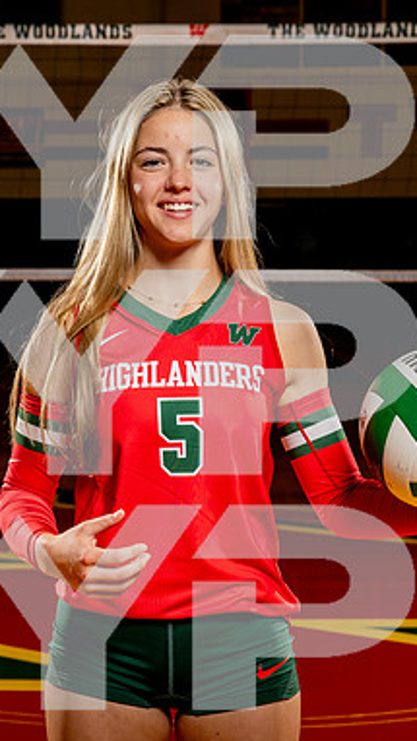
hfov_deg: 15.7
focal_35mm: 77
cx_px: 151
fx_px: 1513
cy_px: 368
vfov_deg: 27.5
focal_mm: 47
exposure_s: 1/250
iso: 100
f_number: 5.6
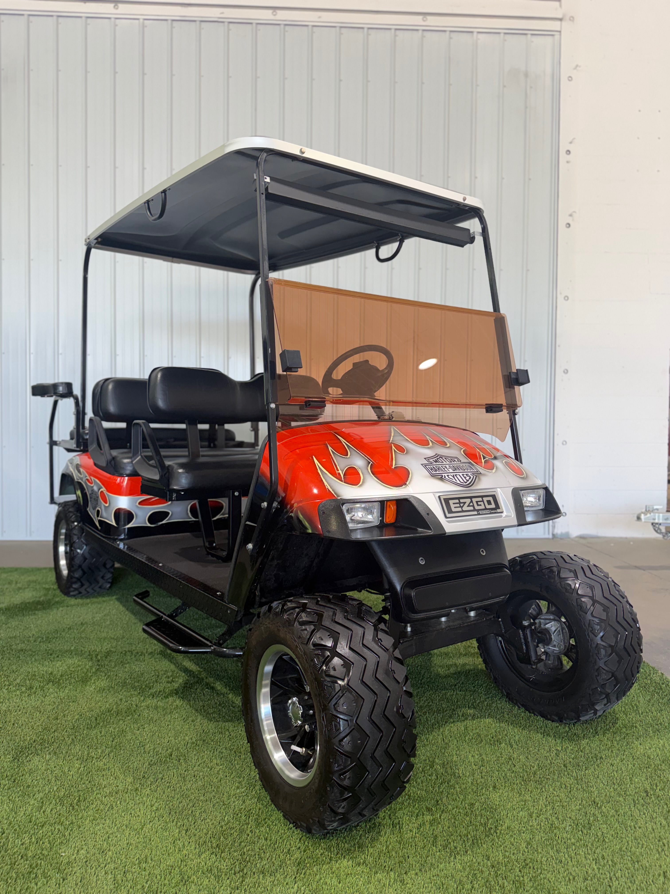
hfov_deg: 56.8
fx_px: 619
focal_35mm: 24
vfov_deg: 71.6
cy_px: 447
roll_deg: -0.7
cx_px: 335
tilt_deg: -2.8
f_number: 1.78
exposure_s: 1/120
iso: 125
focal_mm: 6.76
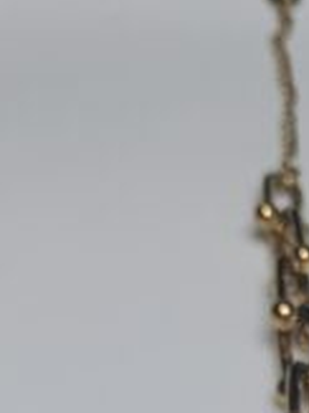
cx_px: 441
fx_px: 1132
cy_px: 665
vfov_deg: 17.9
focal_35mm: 95
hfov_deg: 14.6
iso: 50
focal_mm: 3.98
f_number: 1.8
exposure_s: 1/197
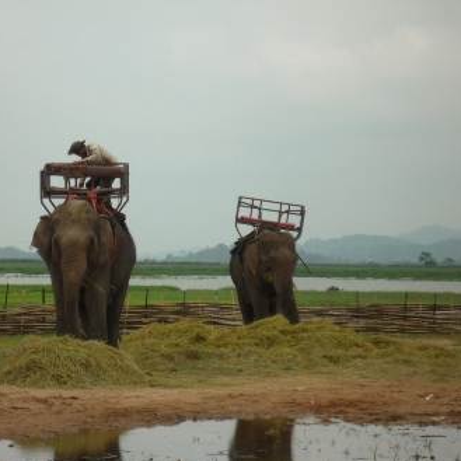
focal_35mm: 149
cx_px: 195
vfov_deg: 11.7
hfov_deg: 11.7
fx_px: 2245
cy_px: 232
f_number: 5.9
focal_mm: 22
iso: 100
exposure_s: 1/320
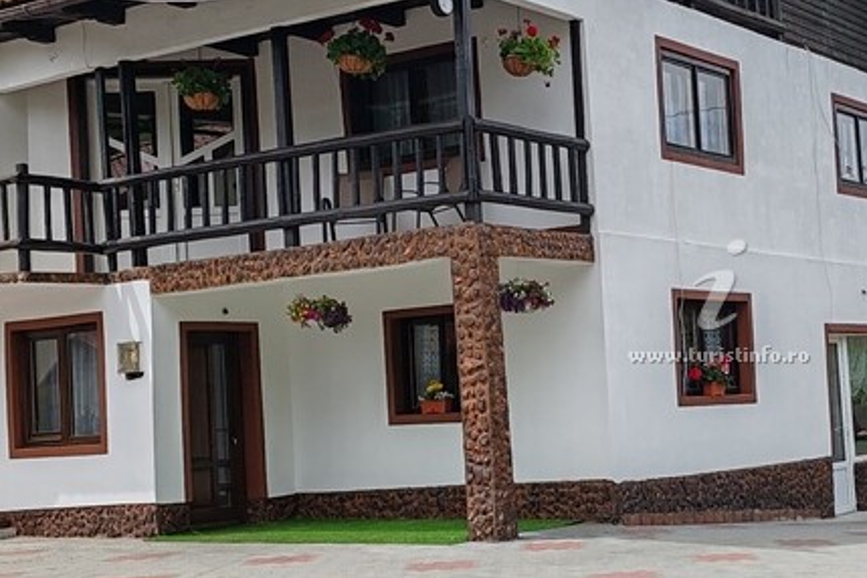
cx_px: 744
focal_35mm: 67
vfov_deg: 20.3
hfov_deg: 29.1
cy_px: 323
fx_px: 1613
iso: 50
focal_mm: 6.12
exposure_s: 1/690
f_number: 1.9
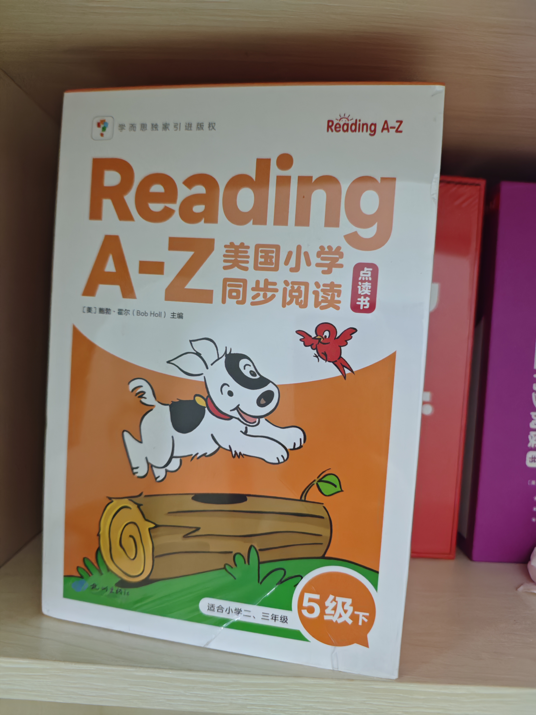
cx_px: 268
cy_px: 358
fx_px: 475
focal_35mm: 23
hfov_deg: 58.9
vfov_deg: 73.9
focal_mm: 6.55
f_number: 1.6
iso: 3200
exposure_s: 1/400
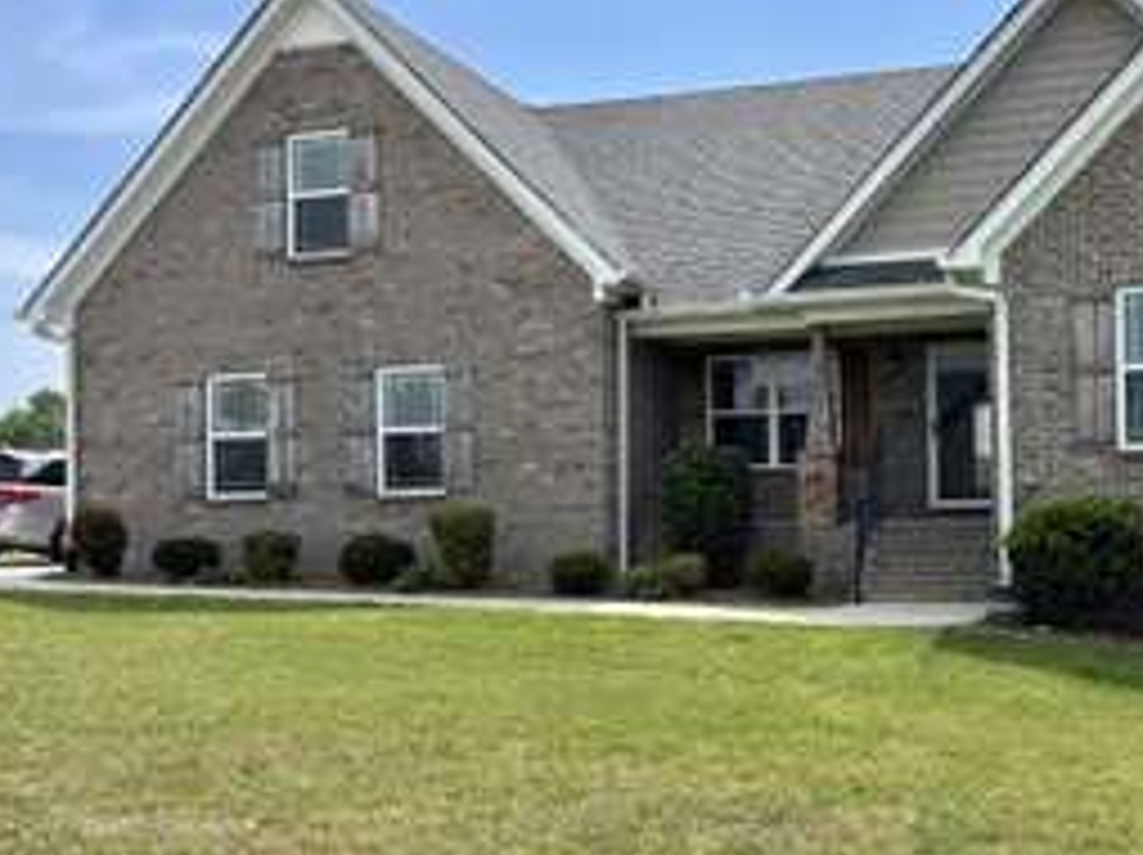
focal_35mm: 41
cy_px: 454
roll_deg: +0.1
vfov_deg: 35.1
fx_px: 1353
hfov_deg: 45.1
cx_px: 770
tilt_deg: +0.7
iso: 50
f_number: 1.6
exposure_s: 1/2639
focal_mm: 5.96
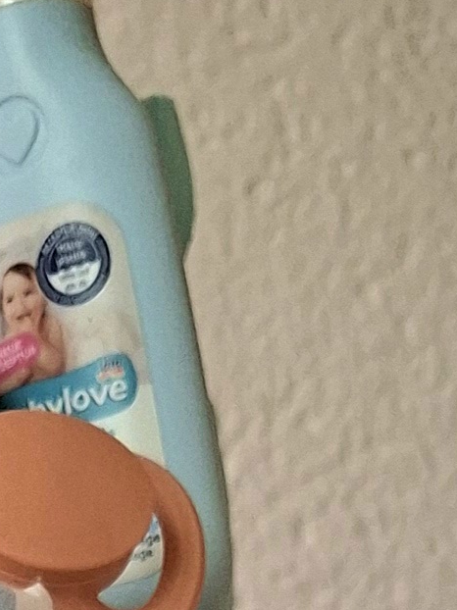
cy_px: 1572
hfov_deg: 9.9
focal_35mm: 148
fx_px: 2607
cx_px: -60
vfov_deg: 10.8
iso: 320
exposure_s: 1/50
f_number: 1.8
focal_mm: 5.54
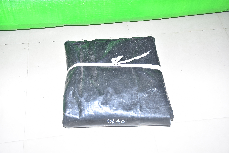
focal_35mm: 40
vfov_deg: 33.0
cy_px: 76
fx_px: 258
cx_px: 114
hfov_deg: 47.9
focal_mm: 27
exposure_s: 1/125
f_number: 5.6
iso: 500
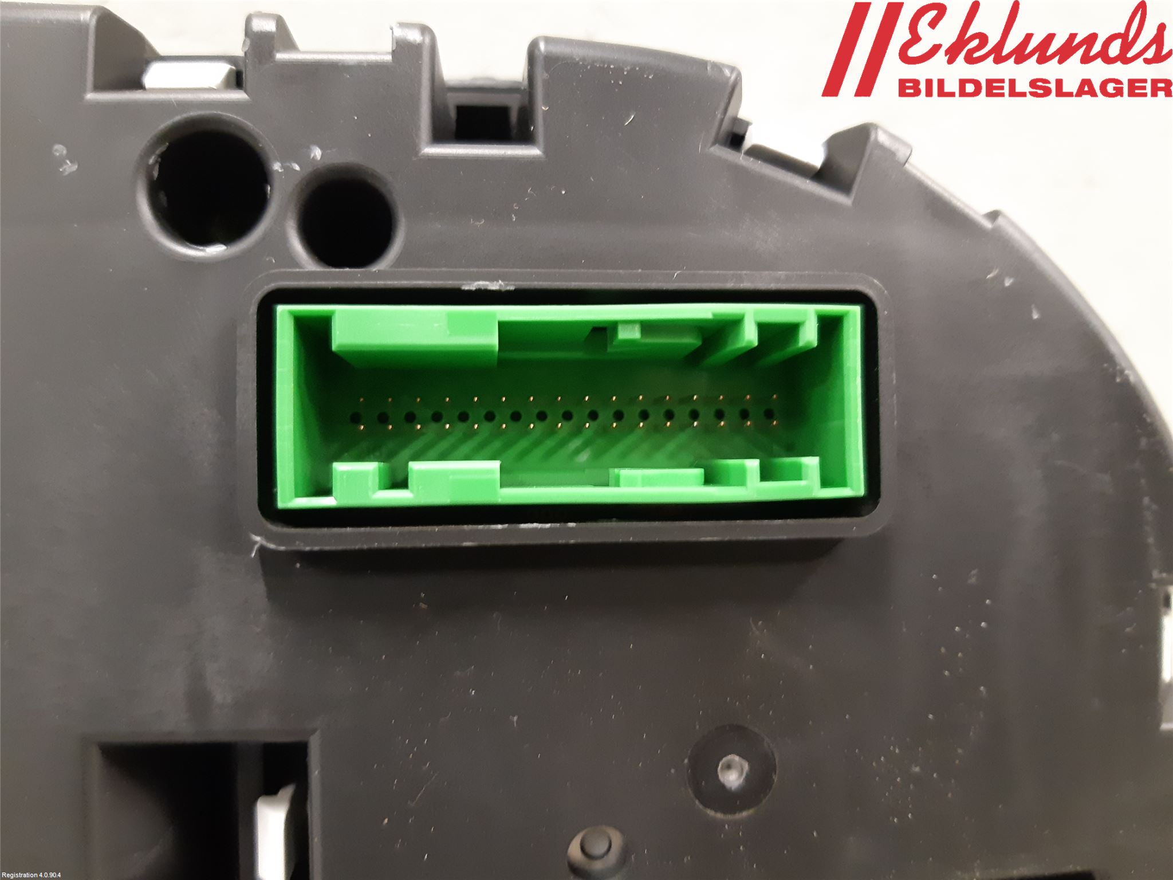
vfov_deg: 53.1
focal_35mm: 26
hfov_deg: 67.3
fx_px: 881
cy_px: 440
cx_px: 586
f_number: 1.7
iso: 320
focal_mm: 3.93
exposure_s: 1/25
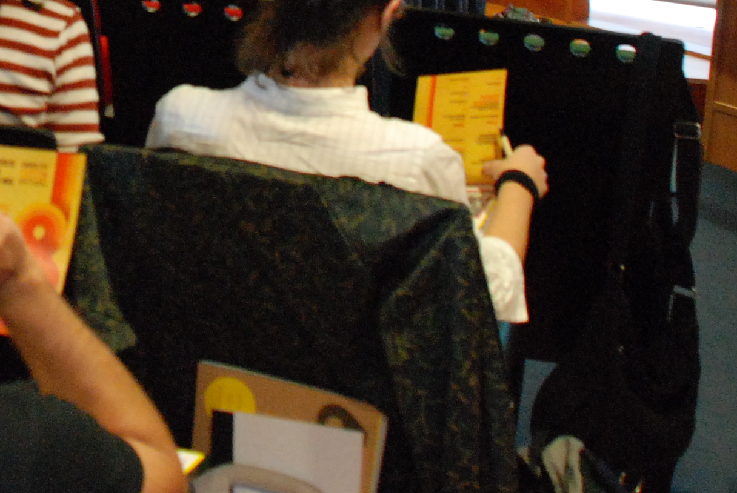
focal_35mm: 86
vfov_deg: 15.2
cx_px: -13
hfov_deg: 22.6
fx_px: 1763
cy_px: -141
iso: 1250
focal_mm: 18
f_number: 3.5
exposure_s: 1/20
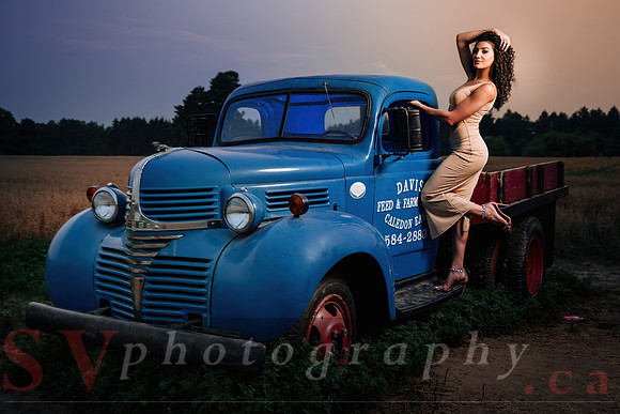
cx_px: 310
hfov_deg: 47.2
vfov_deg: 32.5
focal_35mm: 41
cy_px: 204
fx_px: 710
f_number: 3.5
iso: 64
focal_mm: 36
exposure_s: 1/50
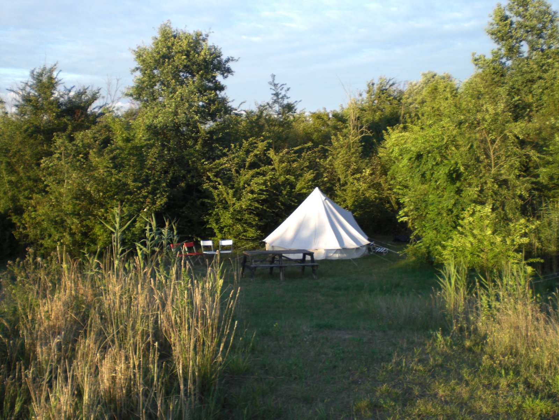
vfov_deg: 37.7
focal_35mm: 38
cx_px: 280
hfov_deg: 49.0
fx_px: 614
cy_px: 210
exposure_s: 1/125
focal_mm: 6.3
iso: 50
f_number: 3.1
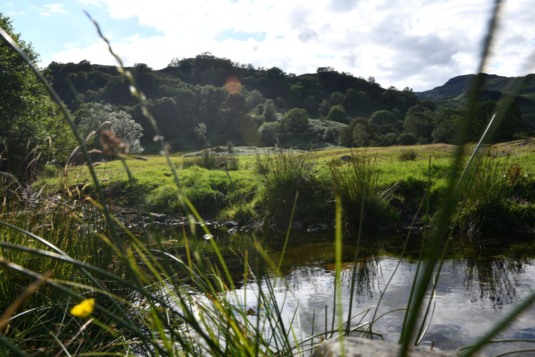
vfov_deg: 46.4
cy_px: 178
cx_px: 268
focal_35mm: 28
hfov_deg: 65.5
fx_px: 416
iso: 64
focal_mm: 28
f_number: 8
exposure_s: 1/160
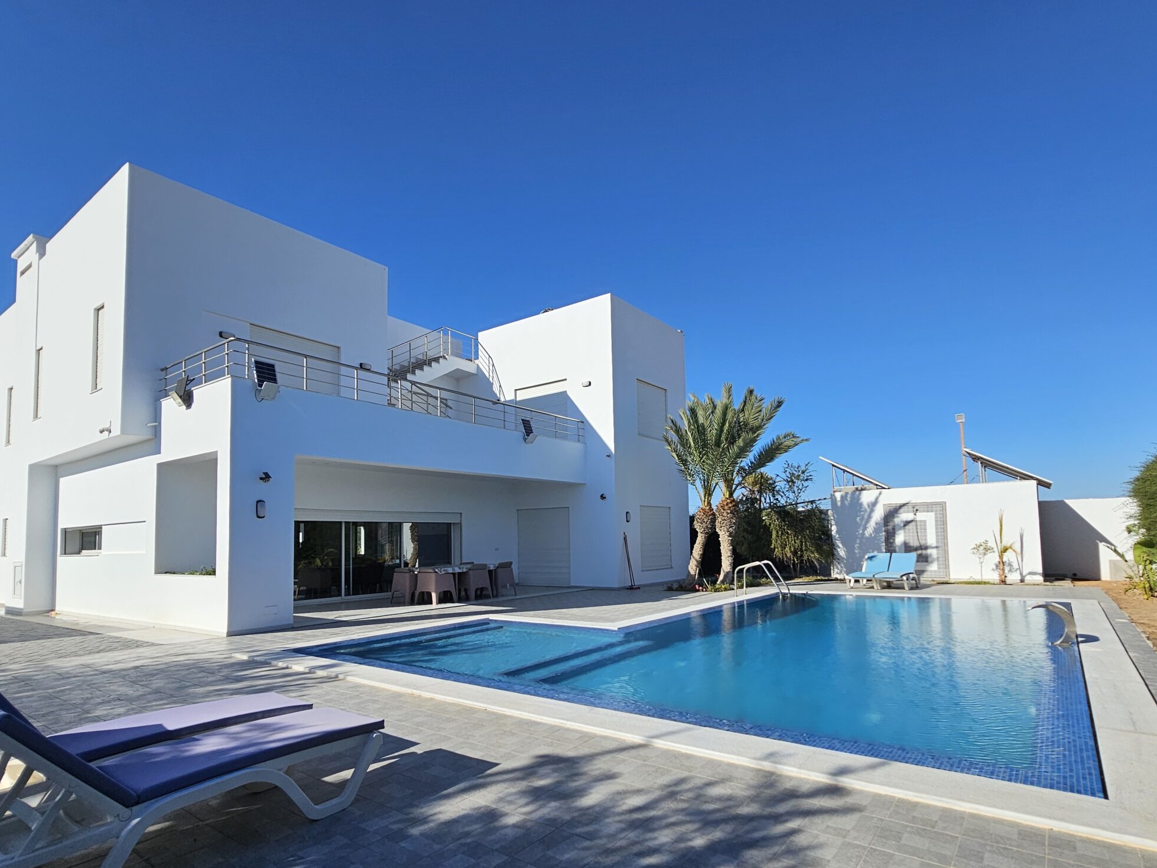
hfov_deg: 91.0
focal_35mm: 17
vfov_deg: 74.1
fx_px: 568
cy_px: 507
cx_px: 590
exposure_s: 1/3512
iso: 50
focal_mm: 2.2
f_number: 2.2
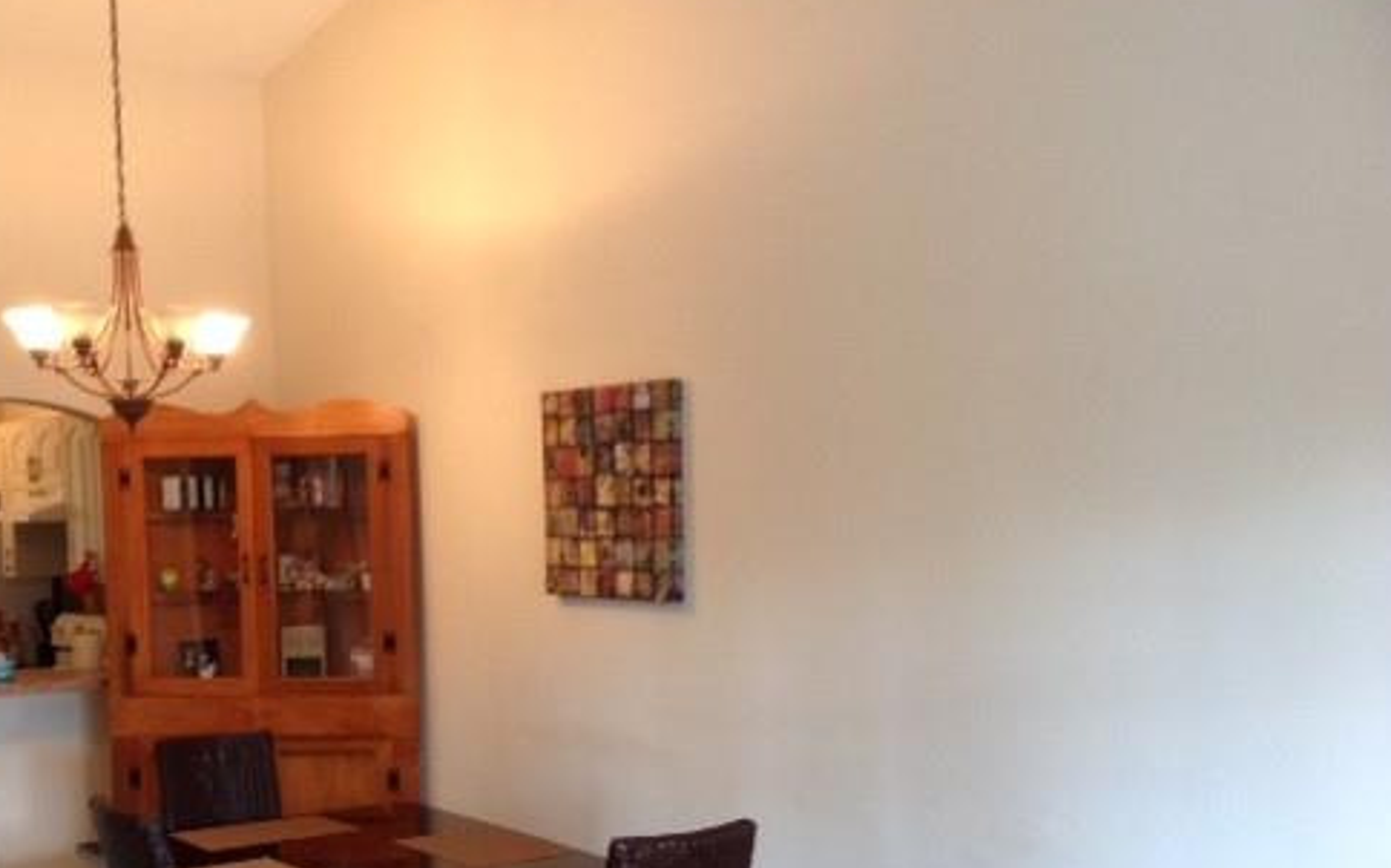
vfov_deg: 26.1
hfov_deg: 40.7
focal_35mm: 49
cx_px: 512
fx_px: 1857
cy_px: 604
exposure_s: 1/15
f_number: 2.4
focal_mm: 4.28
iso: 125
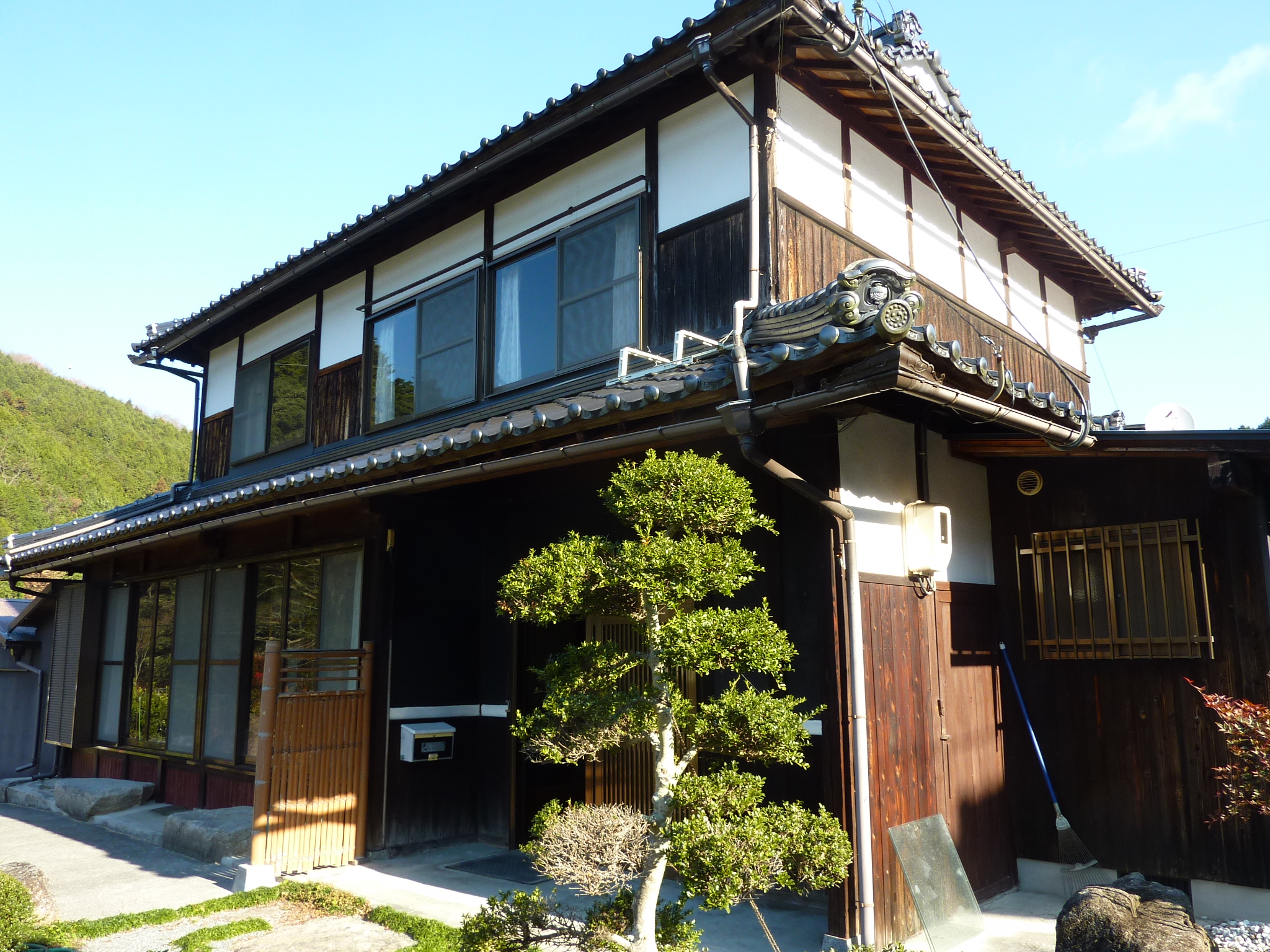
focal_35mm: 25
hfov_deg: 69.4
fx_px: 917
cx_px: 635
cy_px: 476
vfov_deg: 54.9
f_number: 4
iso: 80
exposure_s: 1/125
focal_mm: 4.1
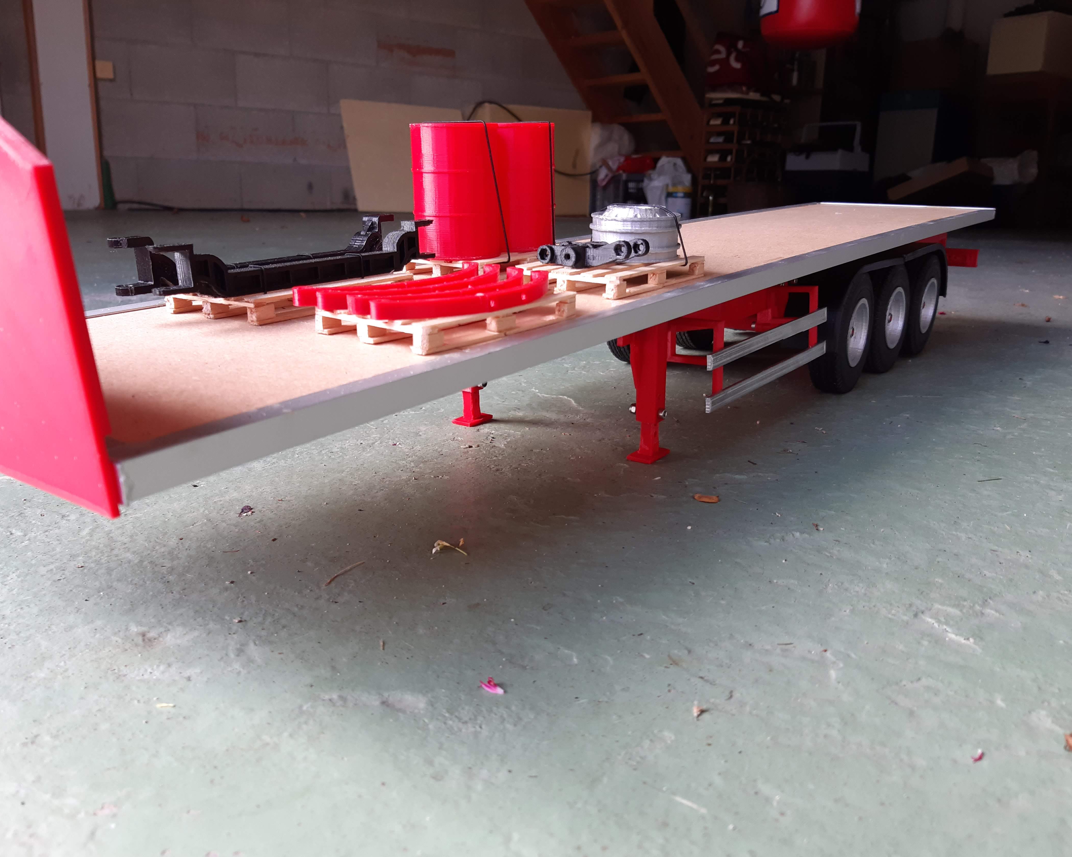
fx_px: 888
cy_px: 427
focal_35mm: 28
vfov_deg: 51.5
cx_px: 537
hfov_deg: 62.2
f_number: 1.7
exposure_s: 1/100
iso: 64
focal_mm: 3.92
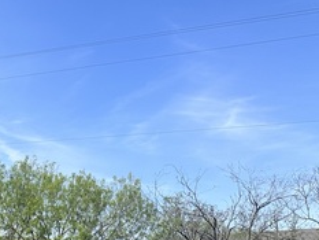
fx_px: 609
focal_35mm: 66
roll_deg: +1.9
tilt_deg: +4.6
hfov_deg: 26.1
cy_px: 277
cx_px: -68
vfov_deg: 21.0
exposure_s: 1/4348
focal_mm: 6.86
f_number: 1.78
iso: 80
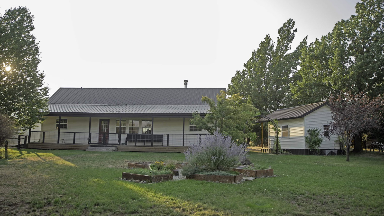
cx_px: 190
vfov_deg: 34.7
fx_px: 346
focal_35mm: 34
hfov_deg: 58.0
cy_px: 106
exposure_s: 1/640
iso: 250
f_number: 2.8
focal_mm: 32
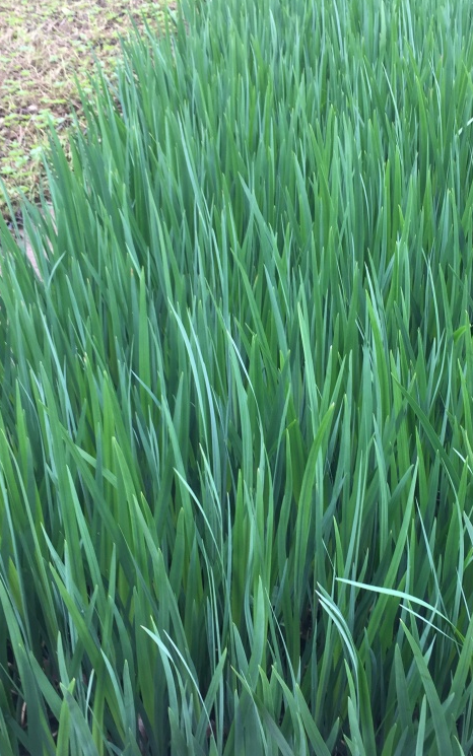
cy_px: 372
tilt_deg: -34.7
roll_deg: -2.5
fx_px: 907
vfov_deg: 45.3
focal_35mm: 44
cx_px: 297
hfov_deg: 29.1
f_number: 2.2
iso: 32
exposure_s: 1/120
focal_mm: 4.15
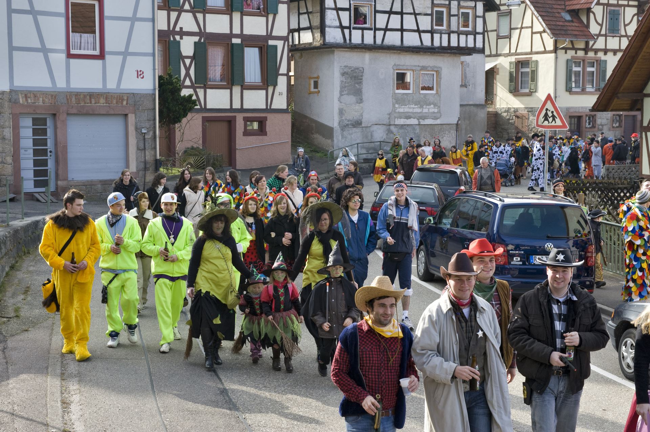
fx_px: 1119
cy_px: 216
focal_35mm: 62
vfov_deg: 21.9
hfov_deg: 32.4
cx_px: 325
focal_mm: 62
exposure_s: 1/250
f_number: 10
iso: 800
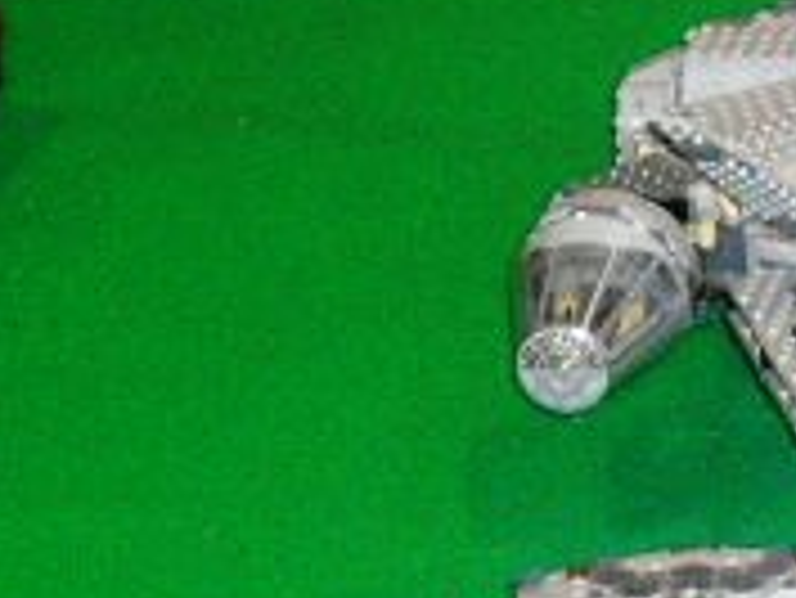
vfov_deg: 7.3
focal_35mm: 202
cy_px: 580
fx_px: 4648
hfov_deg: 8.8
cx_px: 2001
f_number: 3.2
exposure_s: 1/45
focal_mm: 6.3
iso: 200
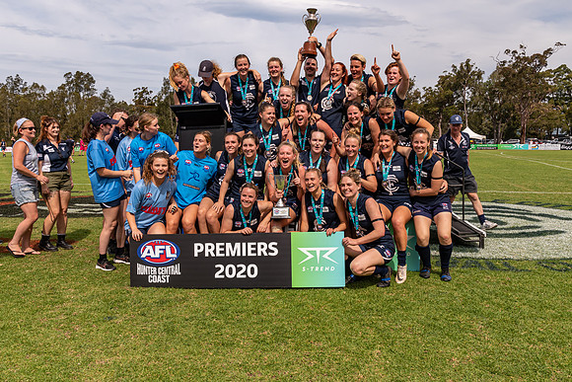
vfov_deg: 42.2
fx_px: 495
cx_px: 277
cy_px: 188
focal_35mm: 31
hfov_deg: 60.1
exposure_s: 1/800
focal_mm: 20
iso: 200
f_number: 8
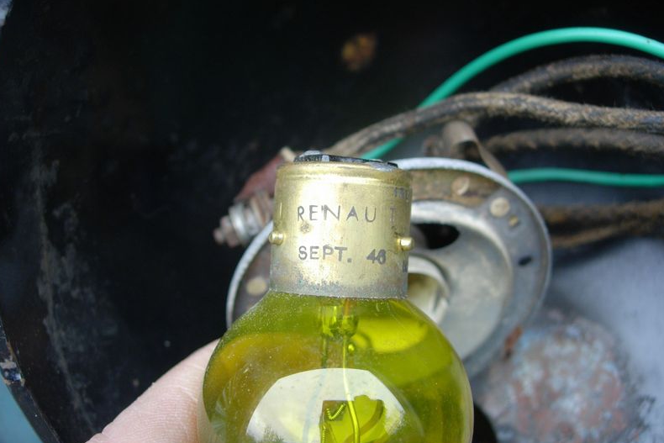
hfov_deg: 48.5
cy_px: 236
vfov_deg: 33.4
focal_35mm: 40
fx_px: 738
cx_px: 329
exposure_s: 1/80.6
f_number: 2.8
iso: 64
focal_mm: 7.8
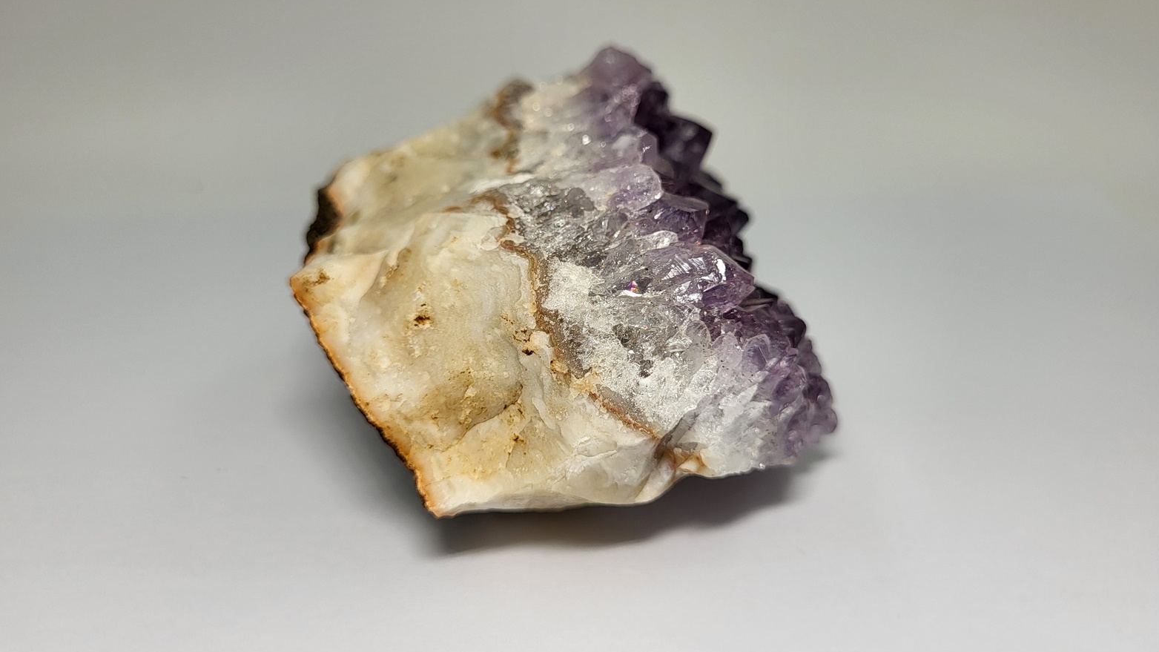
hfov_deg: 66.1
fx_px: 891
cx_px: 581
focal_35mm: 29
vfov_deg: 40.1
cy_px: 295
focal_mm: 5.4
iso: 40
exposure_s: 1/195
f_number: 1.8
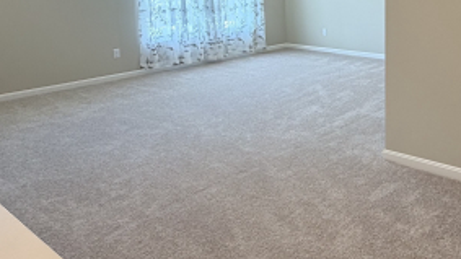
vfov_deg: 31.6
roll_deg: +1.0
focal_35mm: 36
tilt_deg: -6.6
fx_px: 440
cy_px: 36
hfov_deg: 52.6
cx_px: 351
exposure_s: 1/120
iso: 125
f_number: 2.2
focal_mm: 2.22
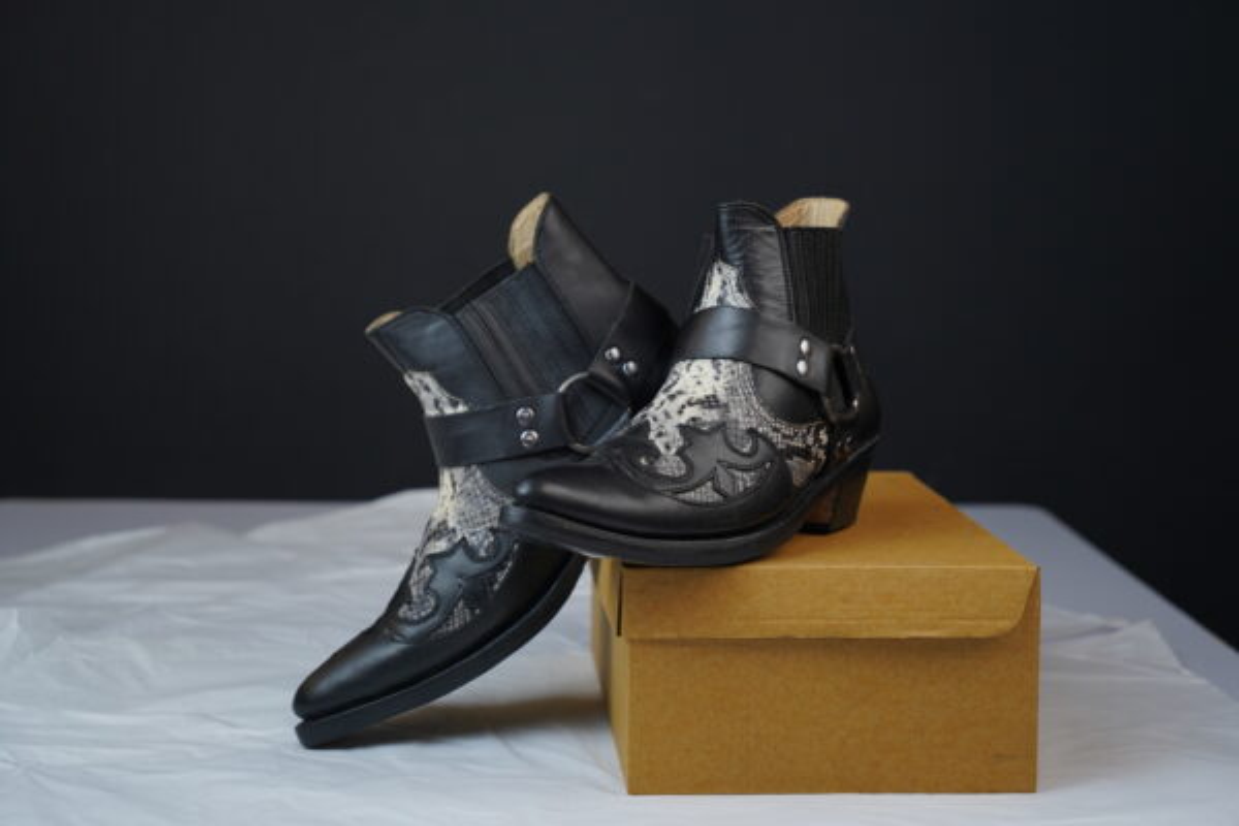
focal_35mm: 70
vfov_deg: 19.5
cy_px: 413
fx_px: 2409
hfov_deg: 28.8
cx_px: 620
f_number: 5.6
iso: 500
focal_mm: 70
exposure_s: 1/200
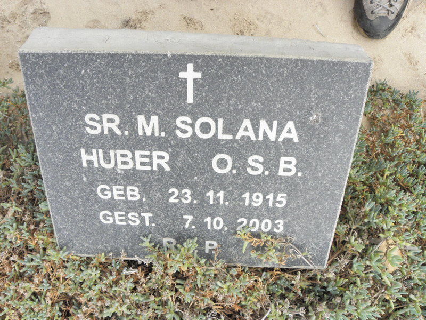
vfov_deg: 51.4
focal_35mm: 27
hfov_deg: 65.3
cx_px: 213
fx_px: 332
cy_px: 160
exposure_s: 1/320
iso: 200
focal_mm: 4.83
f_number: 5.6
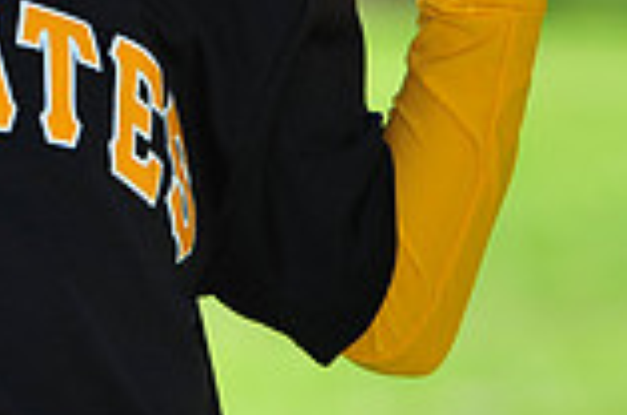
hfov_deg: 3.8
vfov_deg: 2.5
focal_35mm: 537
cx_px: -140
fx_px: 9334
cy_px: -291
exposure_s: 1/640
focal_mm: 145
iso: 200
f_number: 5
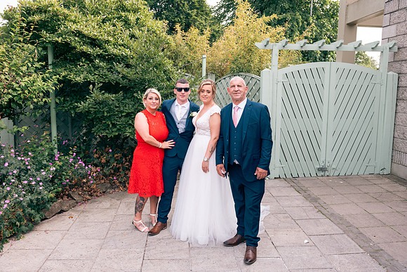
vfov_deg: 42.3
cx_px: 204
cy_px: 136
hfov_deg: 60.3
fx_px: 351
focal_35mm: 31
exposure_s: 1/160
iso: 160
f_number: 6.3
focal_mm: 31
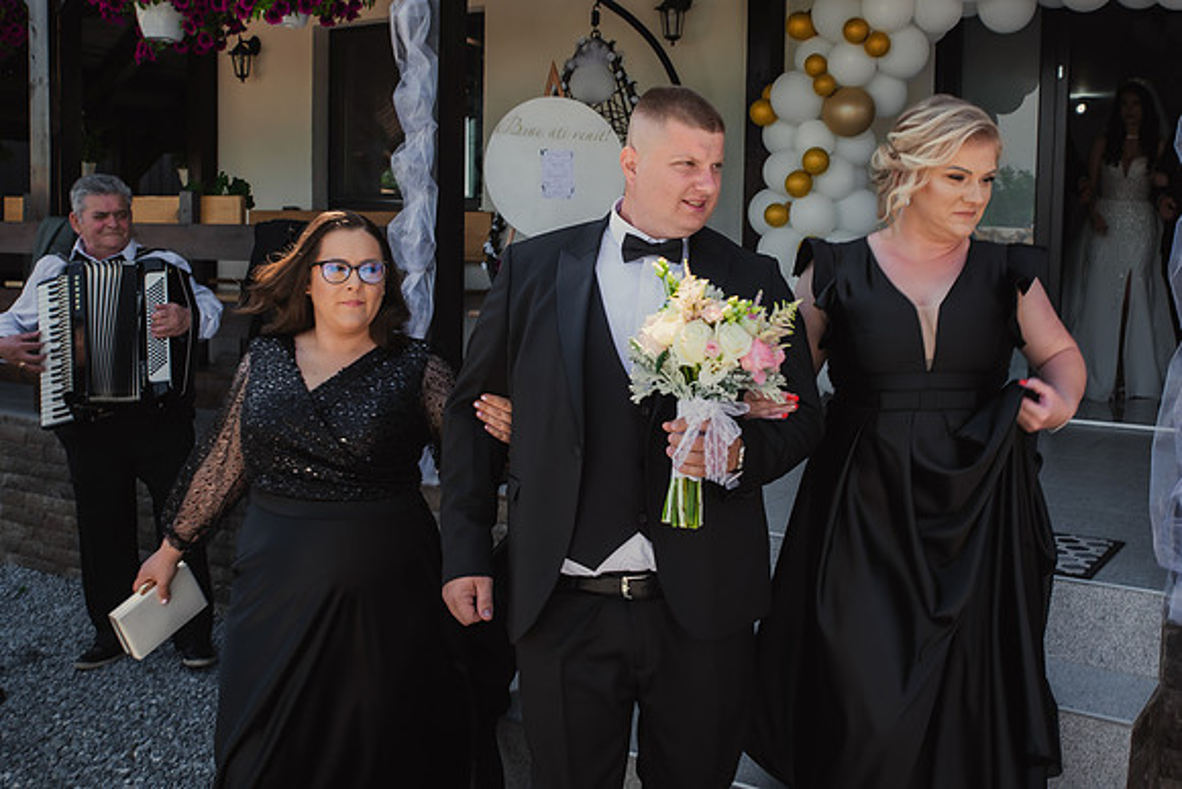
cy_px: 338
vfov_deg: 36.3
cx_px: 675
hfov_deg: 52.2
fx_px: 1201
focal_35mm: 37
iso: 200
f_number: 6.3
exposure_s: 1/160
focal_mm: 32
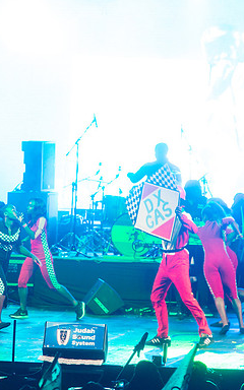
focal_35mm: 431
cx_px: 37
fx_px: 4586
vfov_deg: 4.9
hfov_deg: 3.0
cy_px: 195
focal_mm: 280
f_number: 5.6
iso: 3200
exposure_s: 1/200
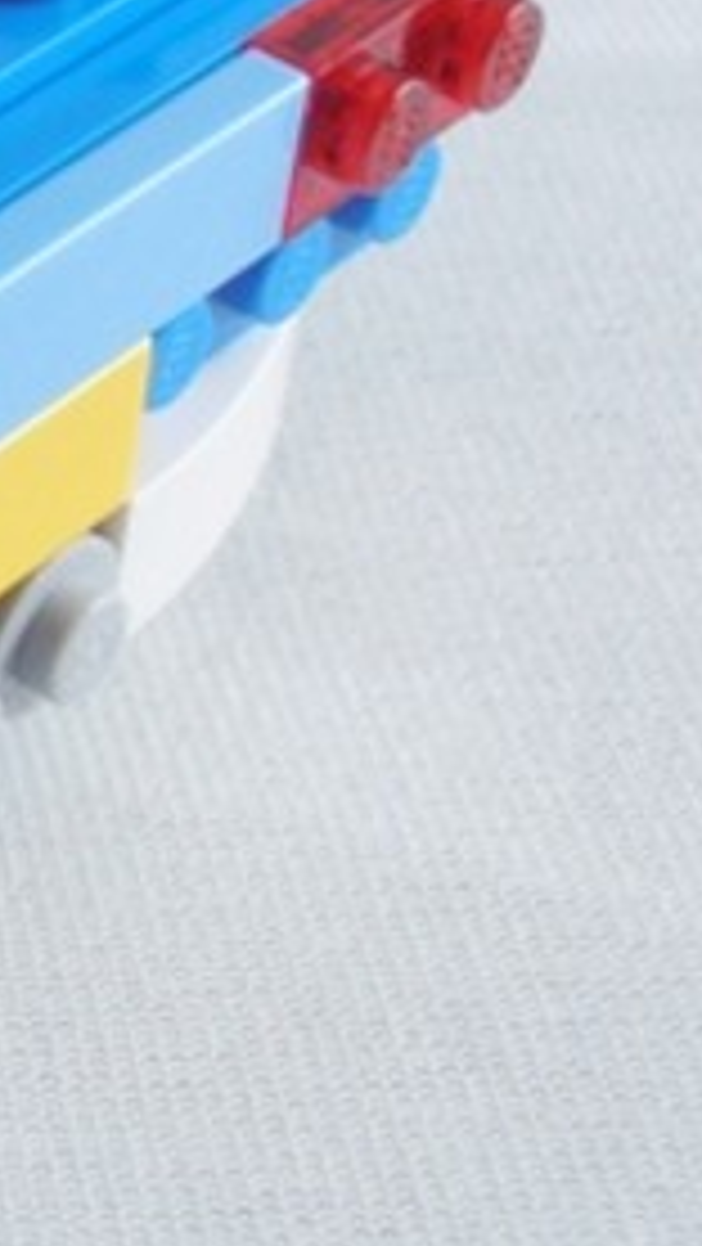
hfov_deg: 8.4
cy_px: 65
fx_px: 4331
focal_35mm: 131
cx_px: -1004
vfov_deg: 16.1
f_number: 3.9
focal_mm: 6.61
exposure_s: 1/80
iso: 80
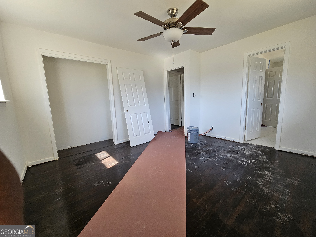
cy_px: 118
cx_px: 158
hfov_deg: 106.2
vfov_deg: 89.9
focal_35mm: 13
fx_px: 119
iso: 80
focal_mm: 2.2
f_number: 2.2
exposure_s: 1/120
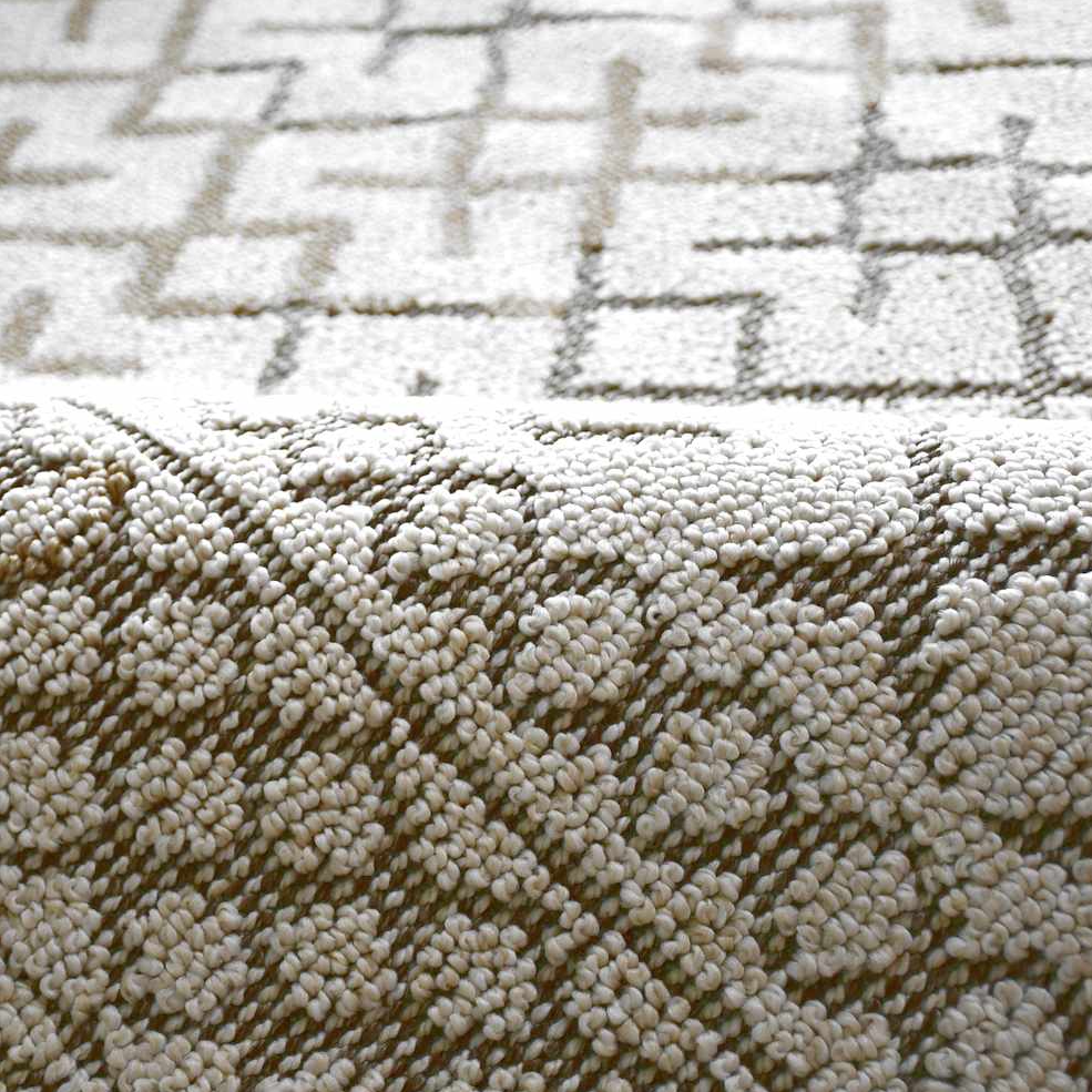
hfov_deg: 26.0
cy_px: 550
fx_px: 2356
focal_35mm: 66
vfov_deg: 26.1
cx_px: 369
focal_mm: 34
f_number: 4.2
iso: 720
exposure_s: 1/250
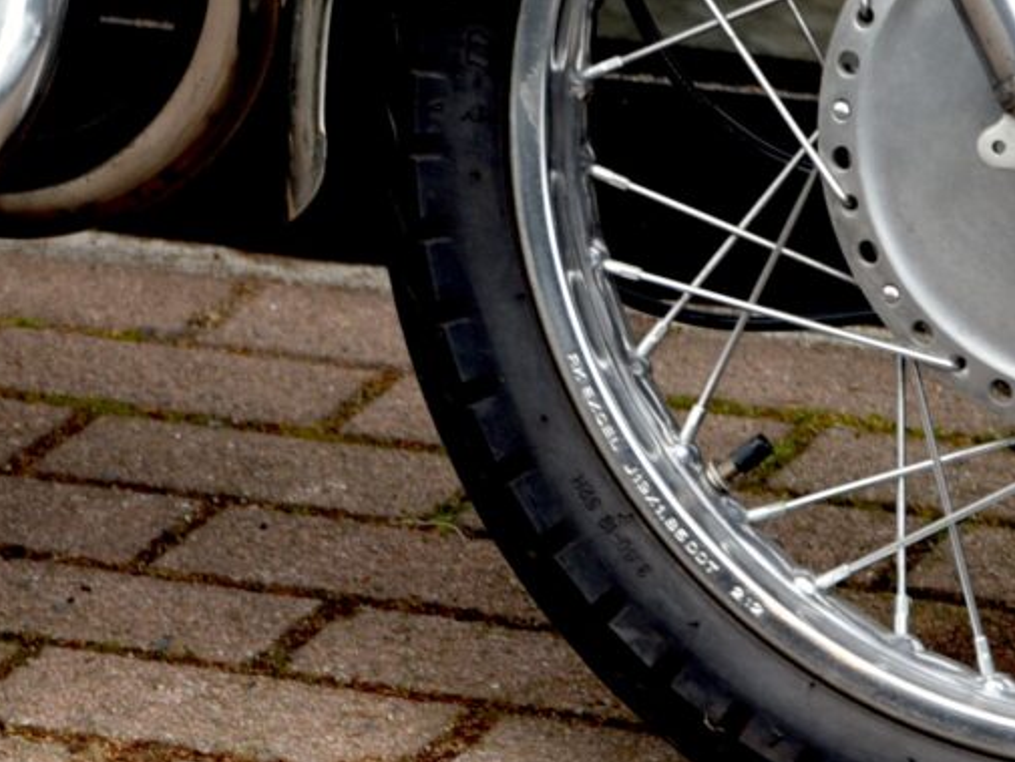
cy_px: -570
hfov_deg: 7.2
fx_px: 8007
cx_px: -332
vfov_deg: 5.4
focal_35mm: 273
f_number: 3.2
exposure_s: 1/60
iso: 100
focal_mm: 56
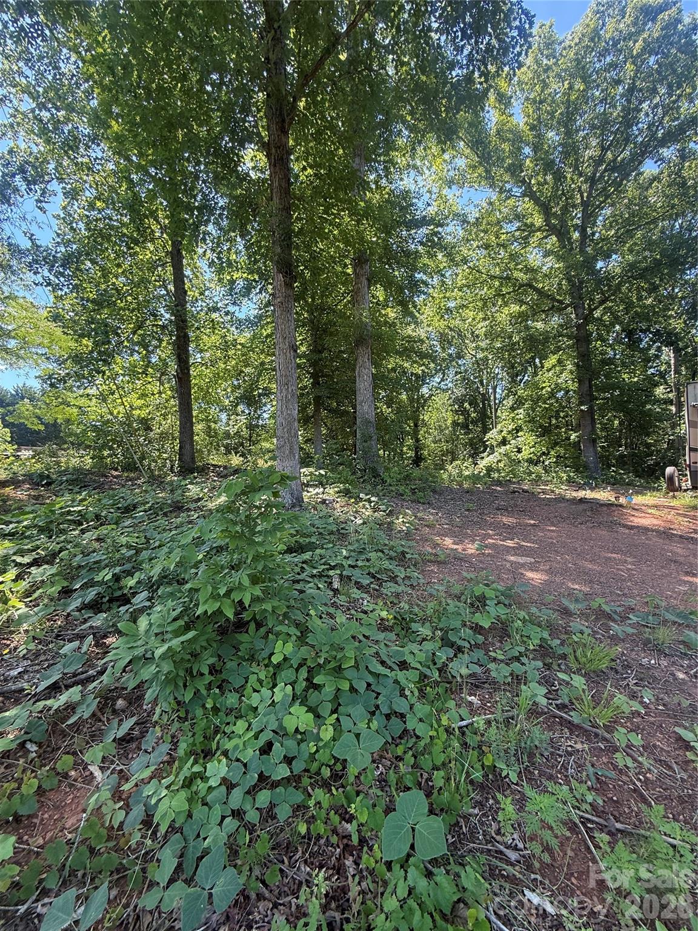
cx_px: 349
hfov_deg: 85.7
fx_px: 376
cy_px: 466
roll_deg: +1.4
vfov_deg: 102.1
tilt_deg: +1.8
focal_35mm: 14
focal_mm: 2.22
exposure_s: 1/171
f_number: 2.2
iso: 64
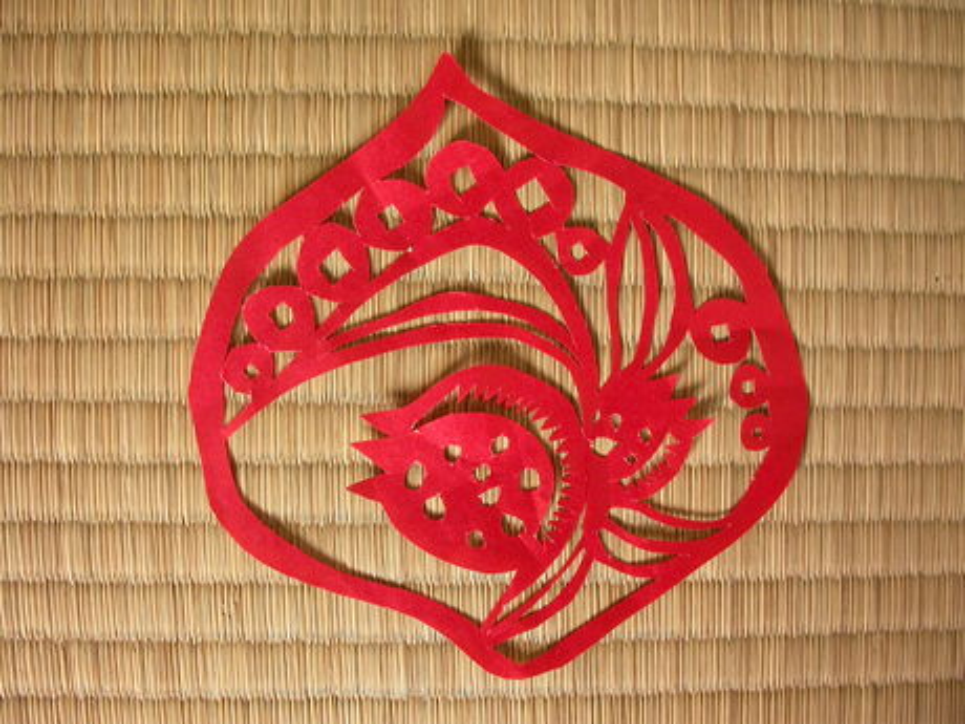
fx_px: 1059
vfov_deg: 37.7
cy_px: 362
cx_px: 482
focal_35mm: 38
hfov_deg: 49.0
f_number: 2.6
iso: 100
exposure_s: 1/46.9
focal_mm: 7.85
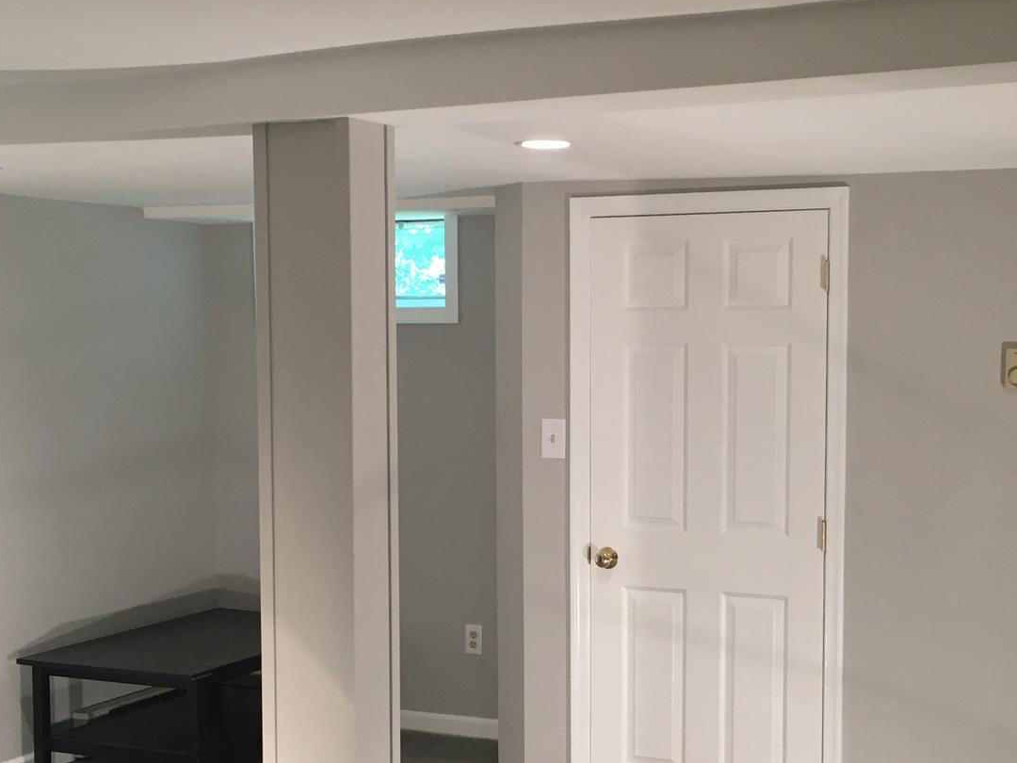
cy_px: 486
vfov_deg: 26.5
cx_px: 551
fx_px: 1616
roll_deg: +0.3
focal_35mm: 55
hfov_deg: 34.9
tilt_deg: -2.8
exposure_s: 1/30
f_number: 2.2
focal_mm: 4.15
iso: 64
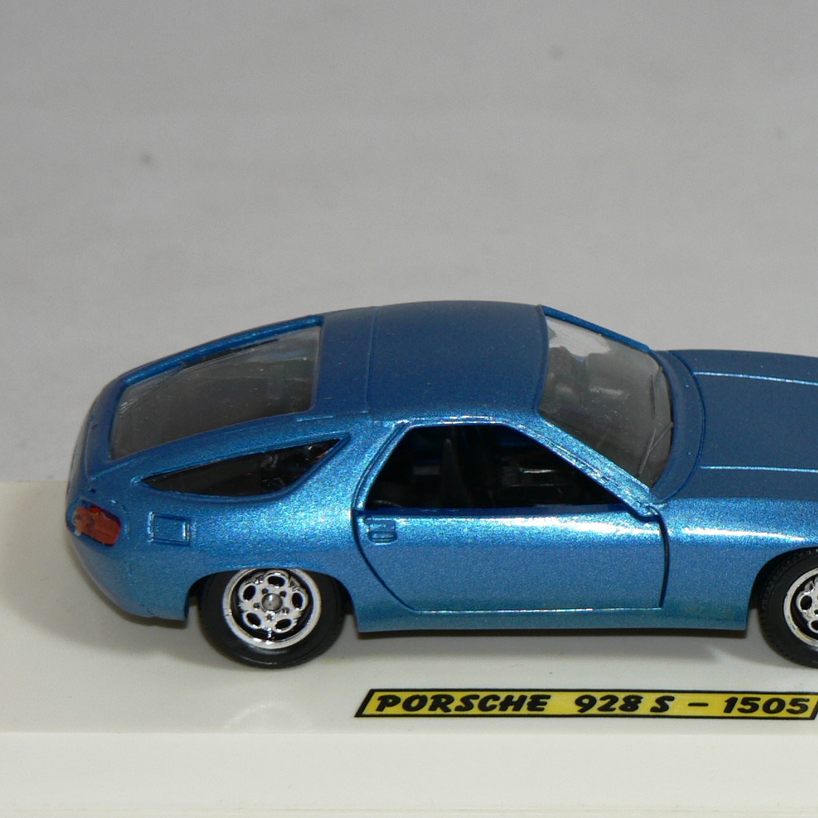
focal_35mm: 190
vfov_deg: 9.2
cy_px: 519
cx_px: 647
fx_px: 5080
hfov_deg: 9.2
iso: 80
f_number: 3.2
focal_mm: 18.2
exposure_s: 1/60
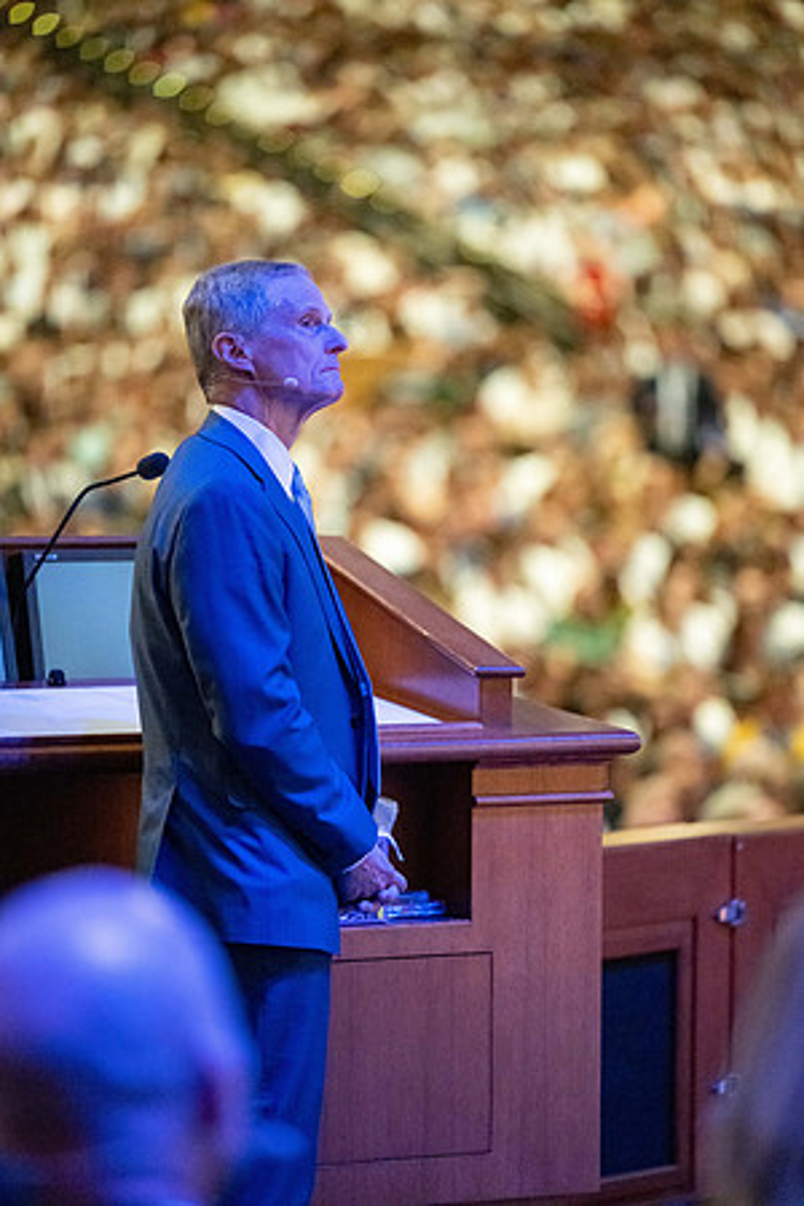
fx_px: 6699
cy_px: 603
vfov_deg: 10.3
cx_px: 402
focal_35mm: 200
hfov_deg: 6.9
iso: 12800
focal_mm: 200
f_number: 2.8
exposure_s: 1/125
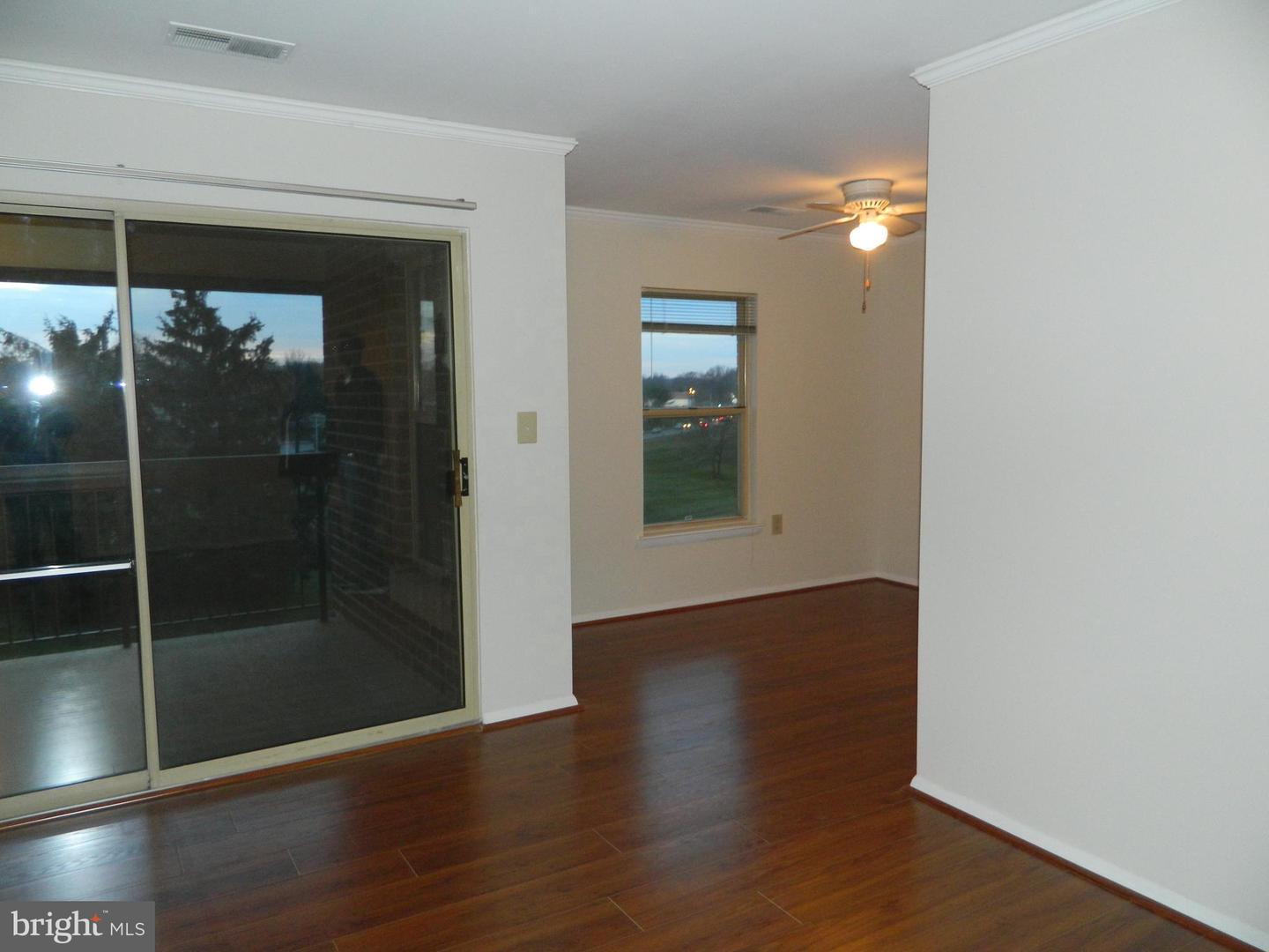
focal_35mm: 25
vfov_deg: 54.9
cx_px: 634
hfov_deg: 69.4
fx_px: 916
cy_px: 476
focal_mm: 4.5
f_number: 3.1
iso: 200
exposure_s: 1/30
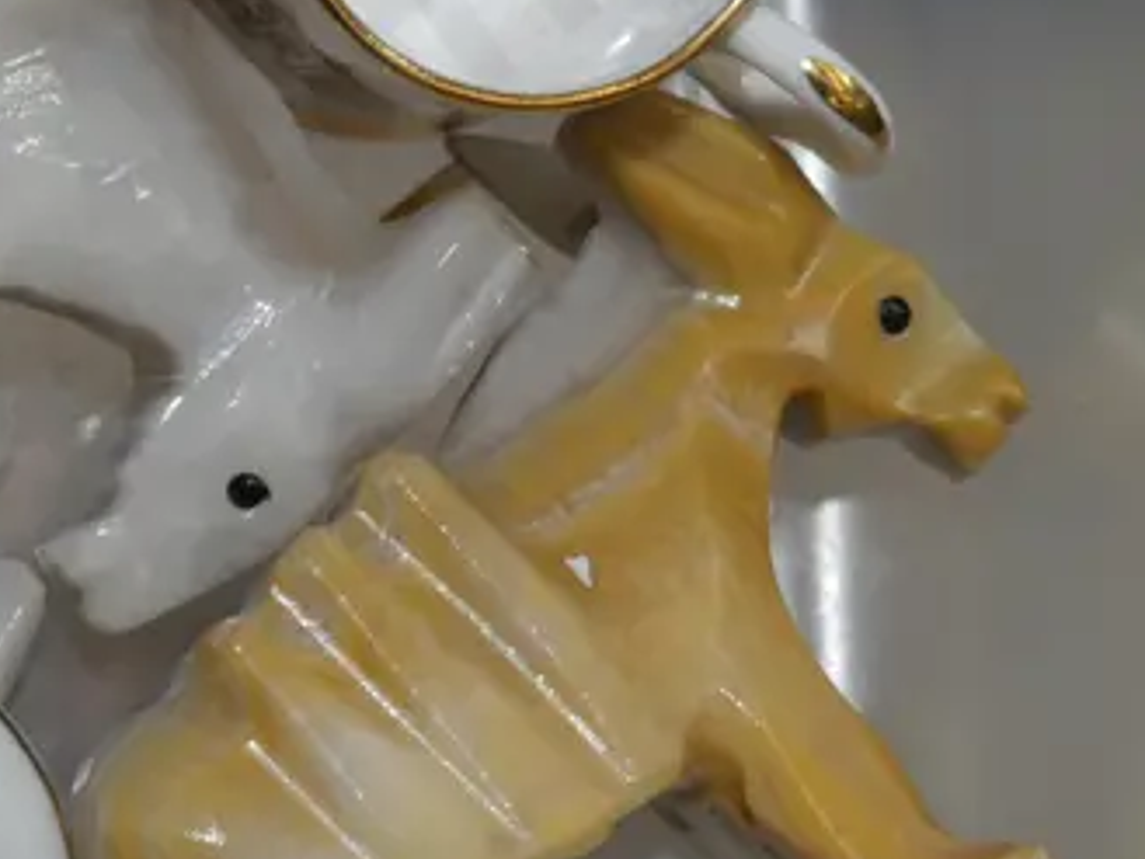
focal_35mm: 162
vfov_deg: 9.2
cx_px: -66
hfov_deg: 12.0
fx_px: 5360
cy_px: 412
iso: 250
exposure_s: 1/60
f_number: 5.3
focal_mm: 26
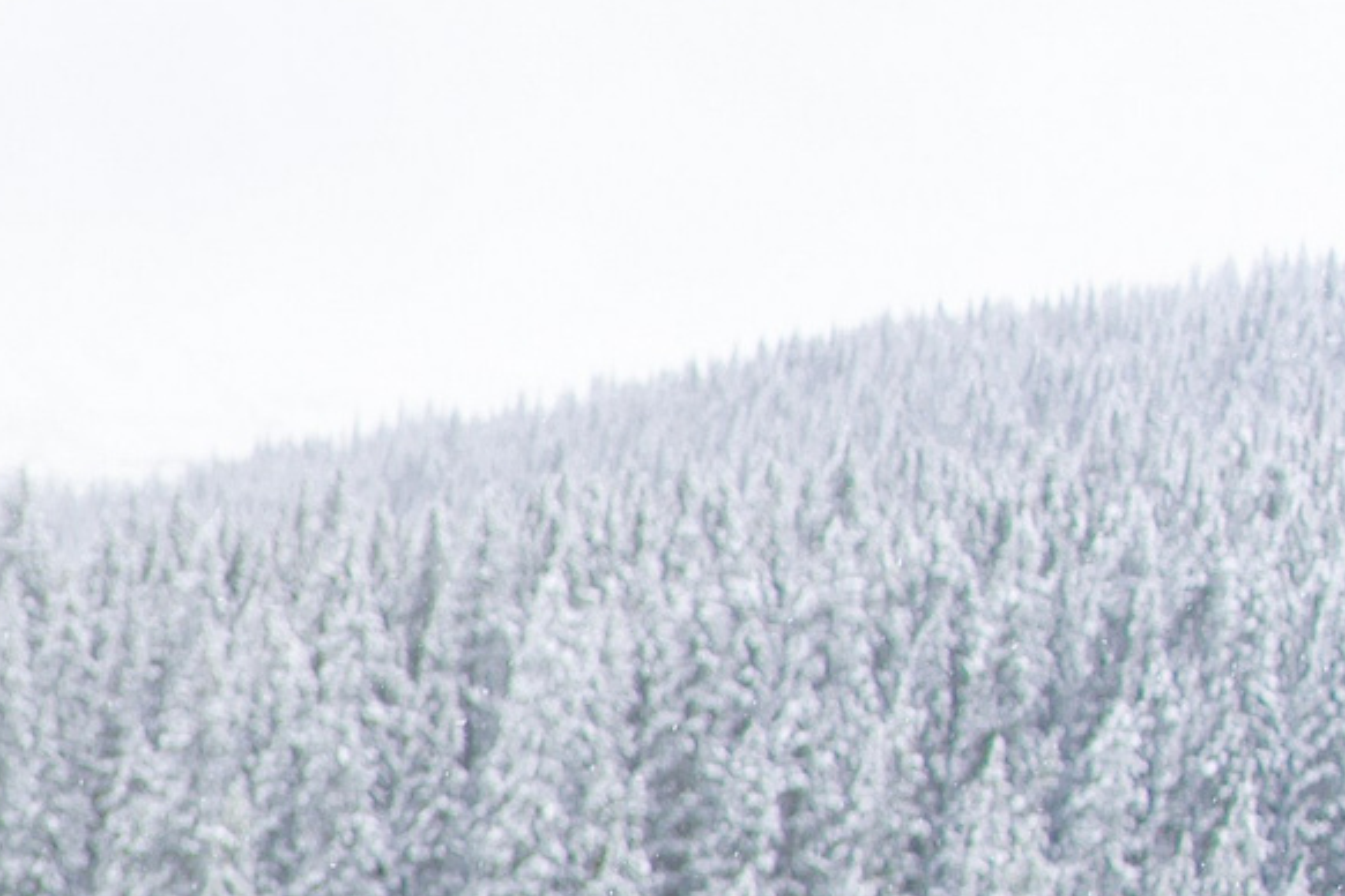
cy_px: 1719
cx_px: -1567
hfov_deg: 12.9
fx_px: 4931
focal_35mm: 132
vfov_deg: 9.7
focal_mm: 30
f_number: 3.5
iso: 100
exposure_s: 1/500
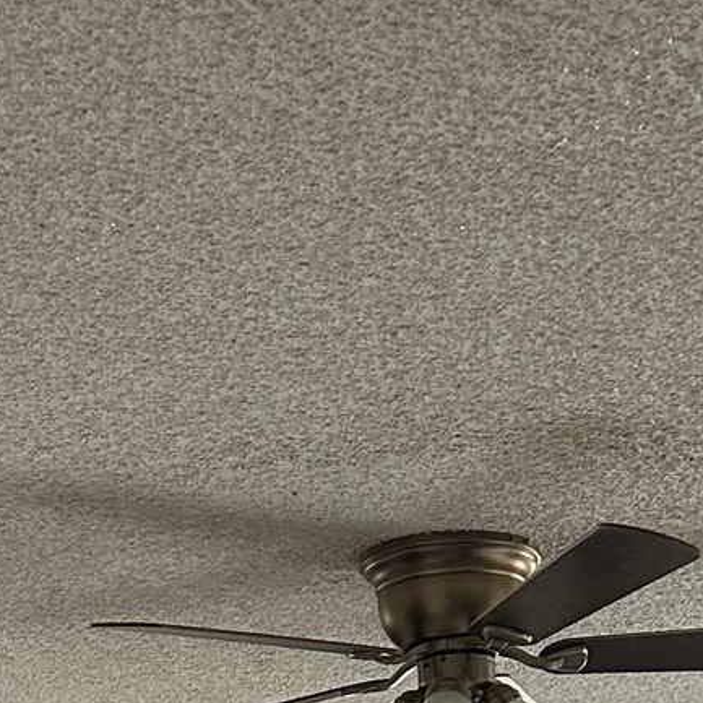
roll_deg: +0.8
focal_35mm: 113
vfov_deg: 12.9
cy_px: 1508
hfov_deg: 15.4
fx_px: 2596
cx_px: 354
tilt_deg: -5.6
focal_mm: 6.86
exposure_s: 1/60
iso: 250
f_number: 1.78
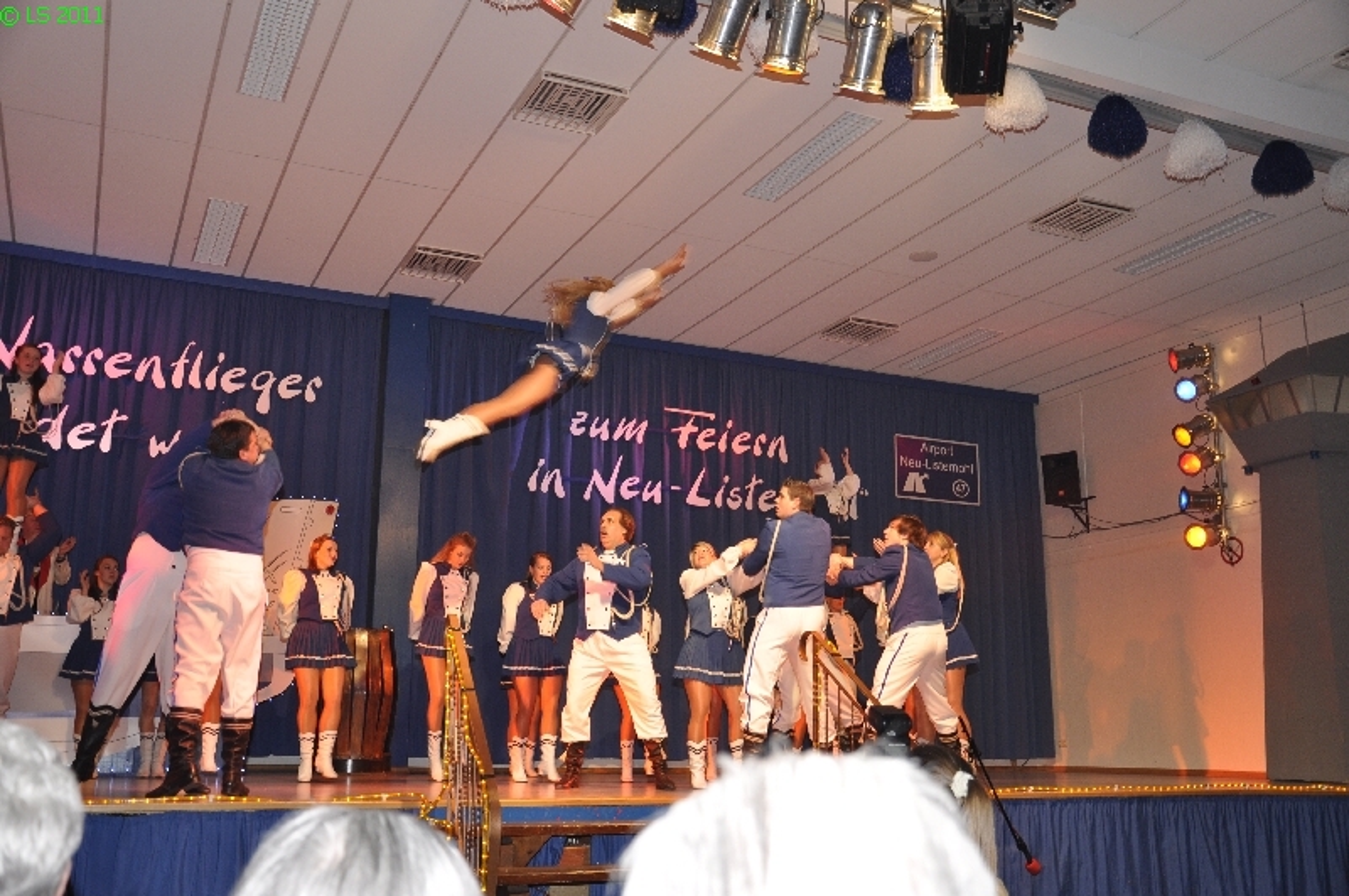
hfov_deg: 53.2
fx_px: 1347
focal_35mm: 36
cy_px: 448
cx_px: 674
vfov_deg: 36.8
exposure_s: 1/60
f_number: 5
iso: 400
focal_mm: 24
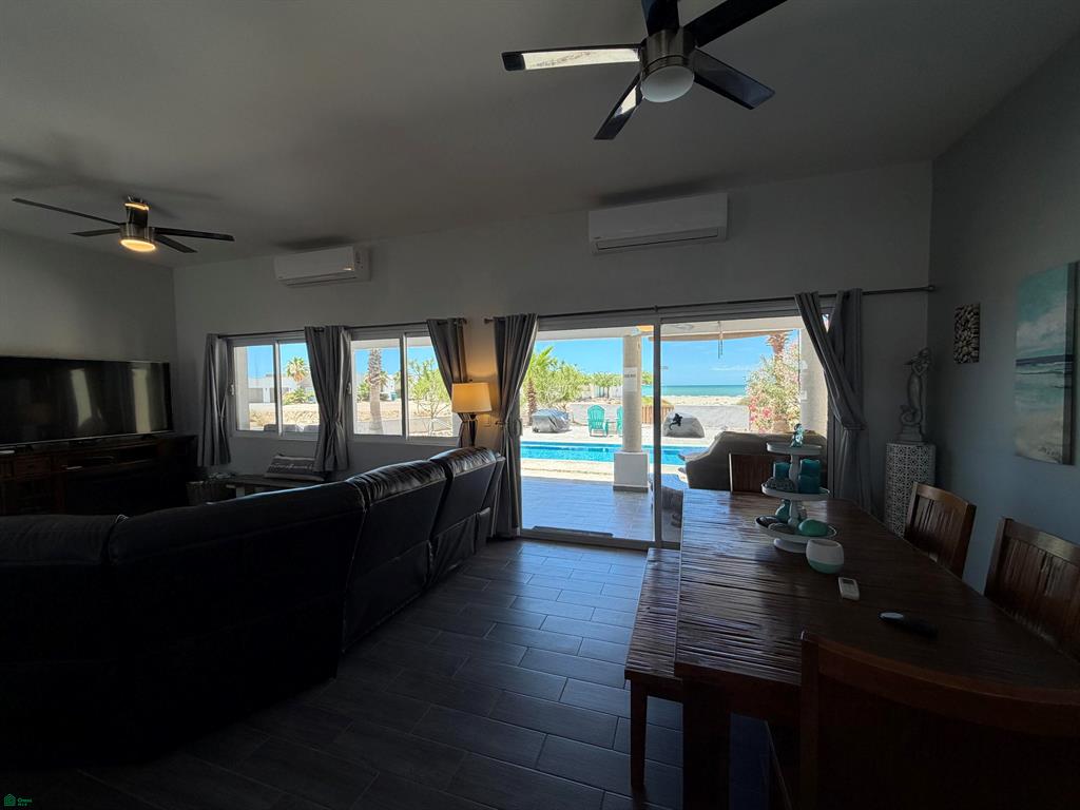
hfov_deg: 102.1
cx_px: 540
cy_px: 405
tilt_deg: -2.4
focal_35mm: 14
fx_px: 437
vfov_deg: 85.7
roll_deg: +1.2
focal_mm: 2.22
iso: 64
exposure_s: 1/502
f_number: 2.2
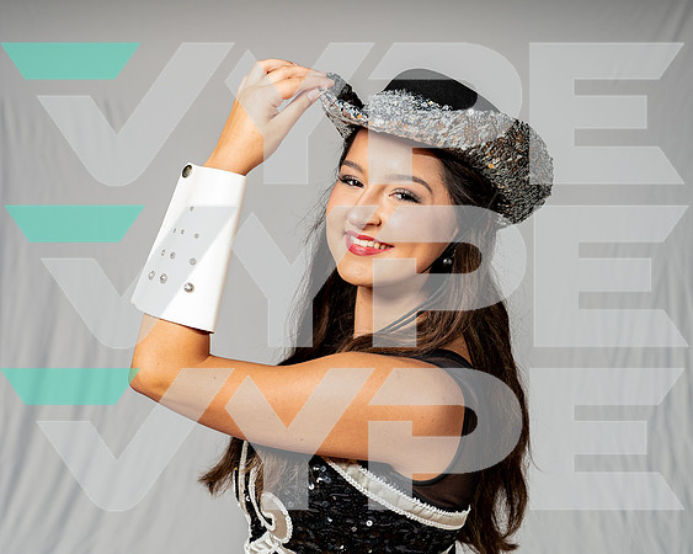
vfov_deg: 21.2
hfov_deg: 26.4
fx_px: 1478
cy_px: 277
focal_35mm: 72
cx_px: 346
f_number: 5.6
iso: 250
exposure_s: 1/250
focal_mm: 64
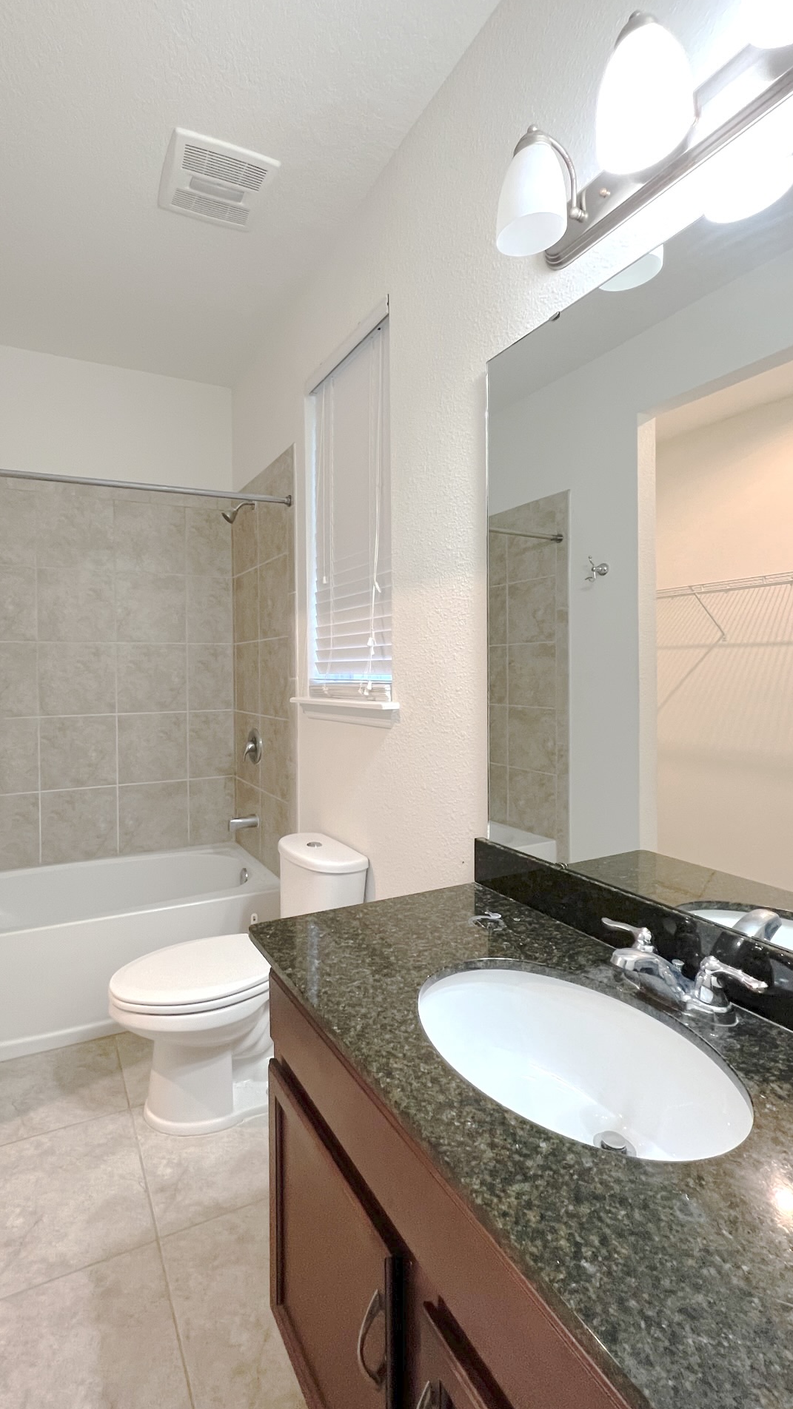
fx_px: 561
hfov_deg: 69.3
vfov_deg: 103.0
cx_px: 293
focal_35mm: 15
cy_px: 679
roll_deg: +1.5
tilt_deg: +0.7
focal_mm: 1.57
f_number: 1.8
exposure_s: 1/60
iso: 250
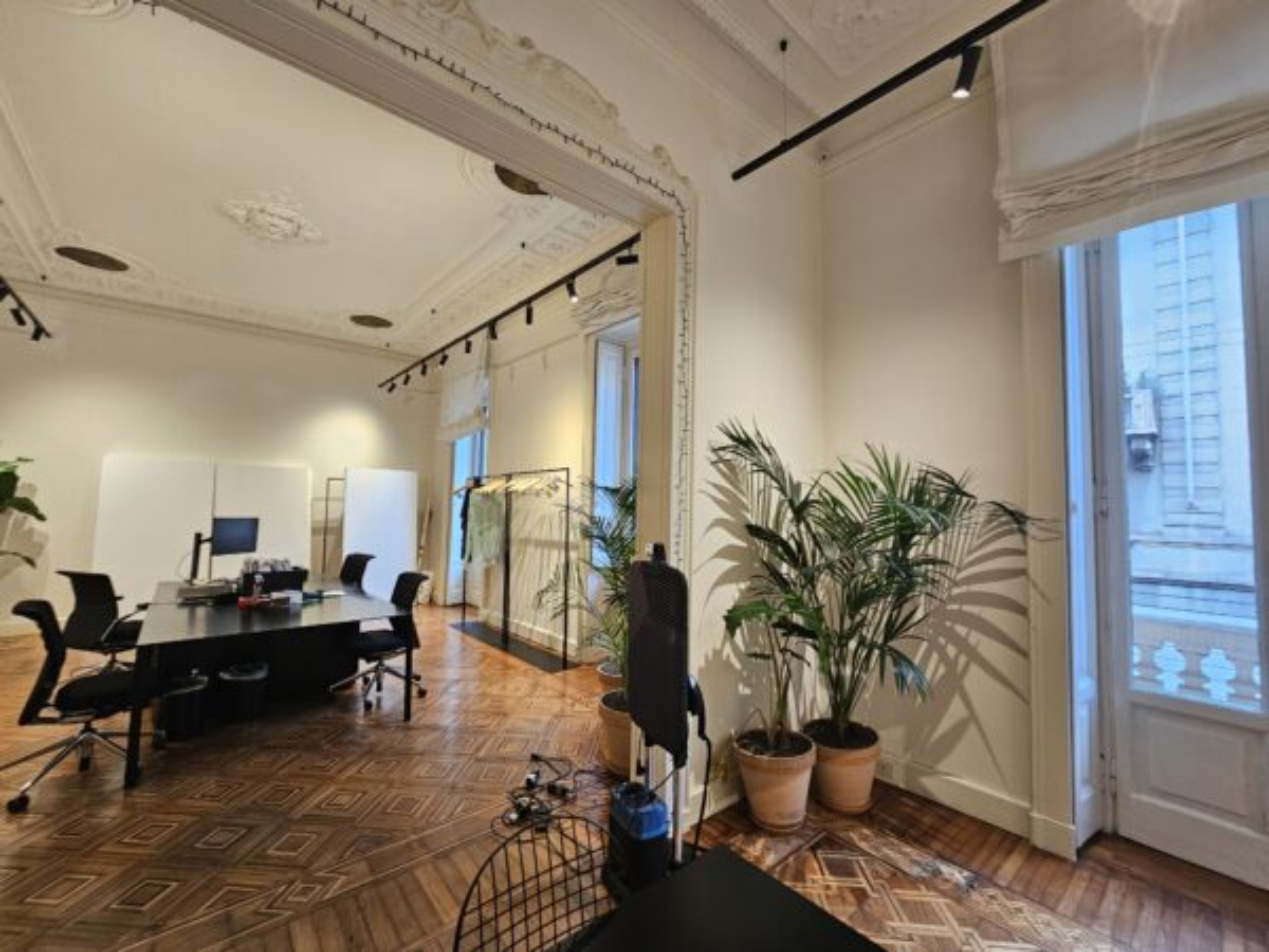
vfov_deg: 89.9
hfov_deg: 106.2
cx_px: 634
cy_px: 476
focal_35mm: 13
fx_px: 477
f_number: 2.2
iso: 125
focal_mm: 2.2
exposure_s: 1/50
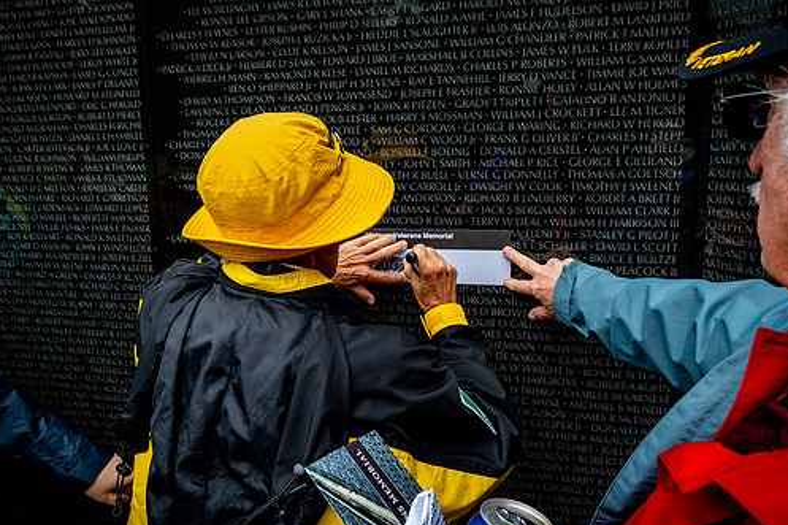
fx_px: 613
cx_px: 396
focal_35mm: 28
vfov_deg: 46.3
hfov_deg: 65.5
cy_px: 241
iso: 640
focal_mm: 24
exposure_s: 1/640
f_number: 8
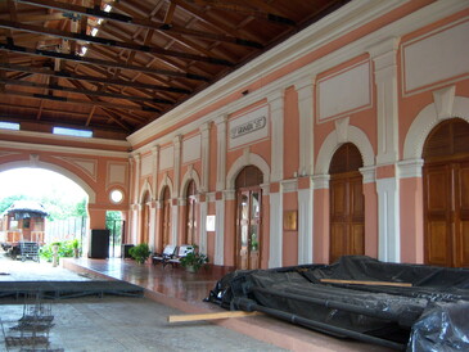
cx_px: 234
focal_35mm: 36
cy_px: 176
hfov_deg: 51.3
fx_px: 488
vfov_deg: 39.7
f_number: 2.8
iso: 160
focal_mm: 7.5
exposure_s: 1/40
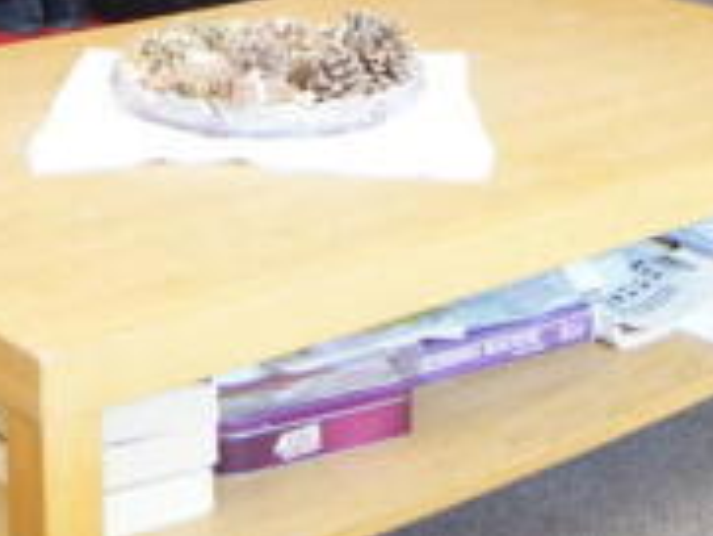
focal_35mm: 94
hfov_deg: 20.8
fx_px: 1937
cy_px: -309
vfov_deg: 14.5
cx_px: 323
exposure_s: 1/125
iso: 1250
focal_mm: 18
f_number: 3.5
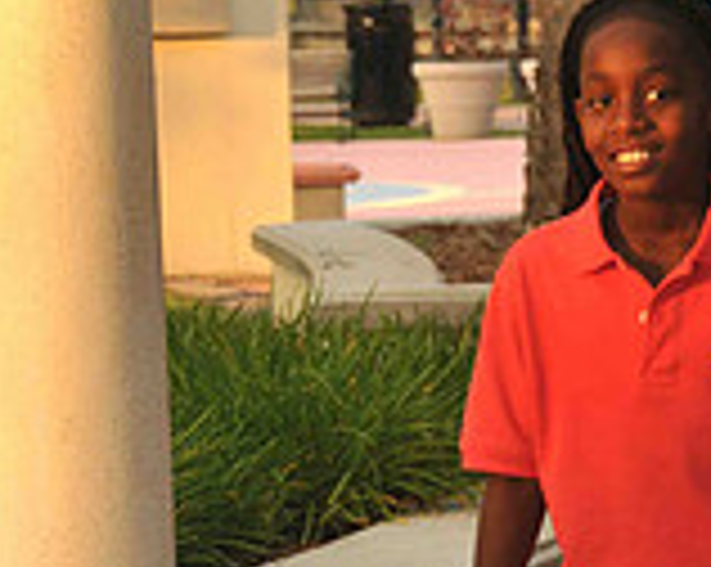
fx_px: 5569
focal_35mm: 265
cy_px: 567
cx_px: 547
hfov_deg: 7.3
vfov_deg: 5.8
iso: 200
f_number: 5.6
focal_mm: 66
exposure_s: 1/125
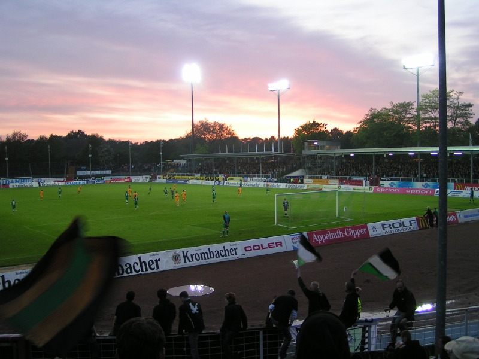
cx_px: 240
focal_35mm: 38
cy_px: 180
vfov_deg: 37.7
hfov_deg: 49.0
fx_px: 526
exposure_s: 1/40
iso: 50
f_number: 2.8
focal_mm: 5.8
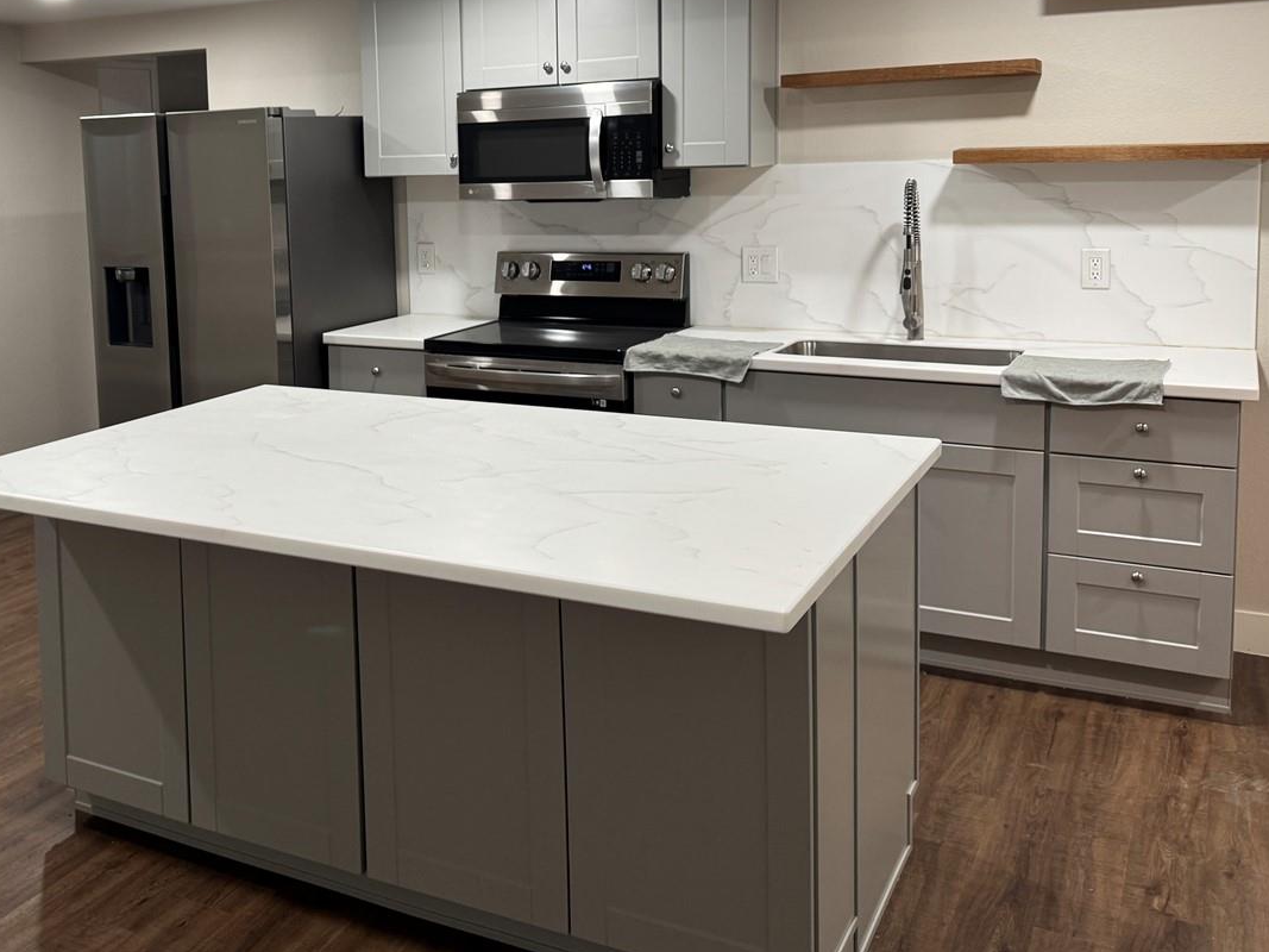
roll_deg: +2.0
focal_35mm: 36
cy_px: 280
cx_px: 388
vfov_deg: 38.9
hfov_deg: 50.1
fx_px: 1320
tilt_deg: -5.0
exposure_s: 1/60
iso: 160
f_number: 1.78
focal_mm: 6.76
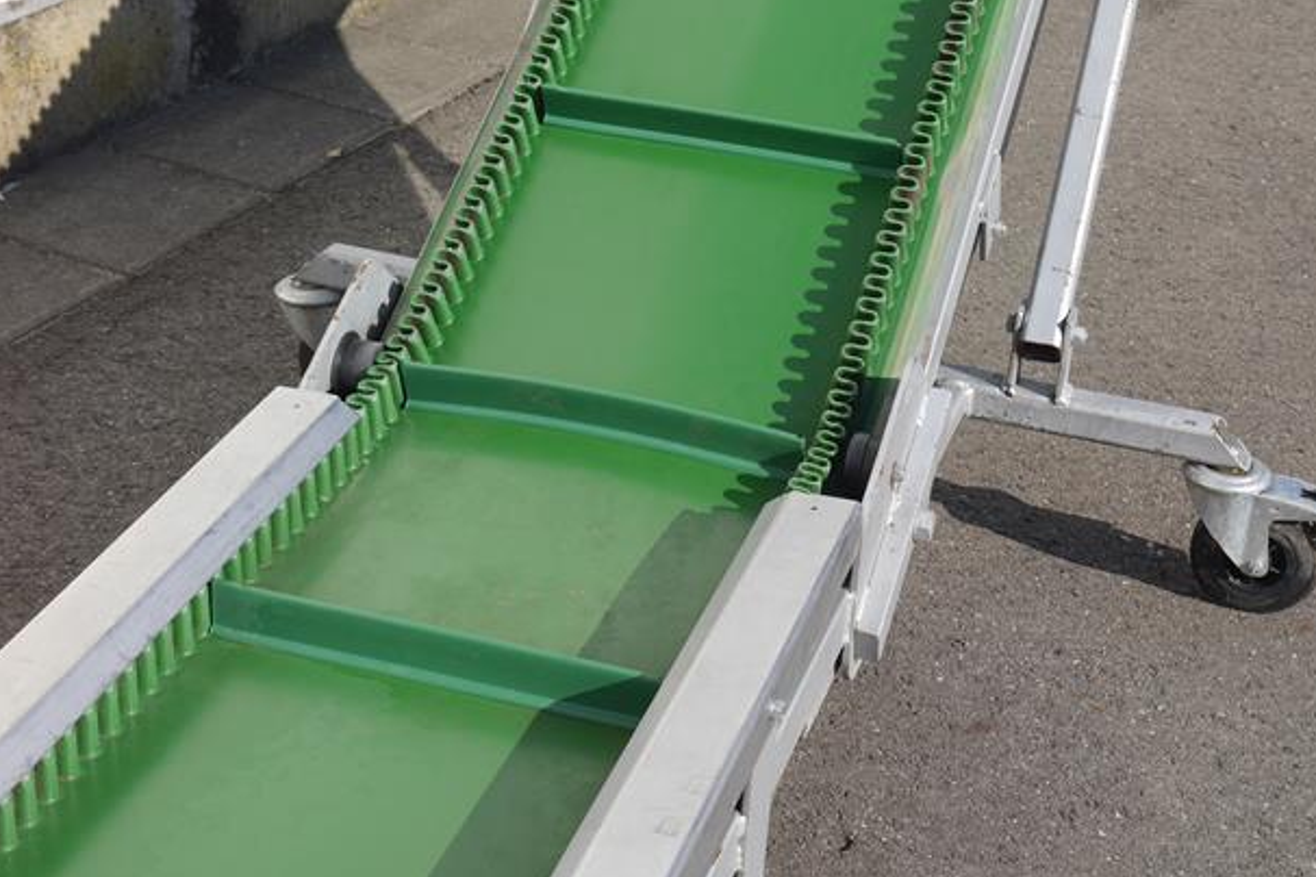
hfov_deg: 29.7
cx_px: 653
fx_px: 2486
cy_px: 399
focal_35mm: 68
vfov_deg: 20.0
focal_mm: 31
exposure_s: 1/250
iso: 160
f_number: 9
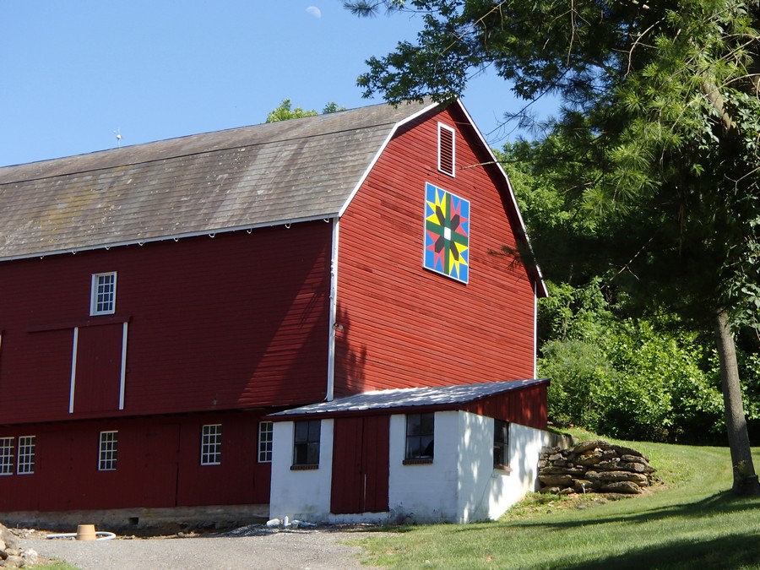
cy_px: 285
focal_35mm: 78
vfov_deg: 18.9
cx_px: 380
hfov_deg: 25.0
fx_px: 1713
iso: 100
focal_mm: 14
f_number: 5.9
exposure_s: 1/200
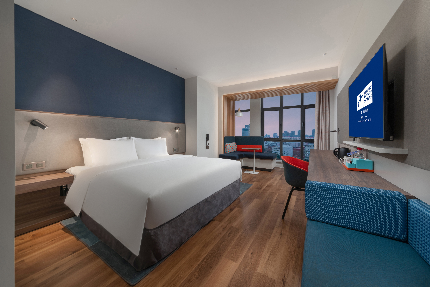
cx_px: 215
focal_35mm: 12
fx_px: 143
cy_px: 144
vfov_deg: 90.0
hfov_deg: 112.6
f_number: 10
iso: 125
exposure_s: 1/10
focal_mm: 12
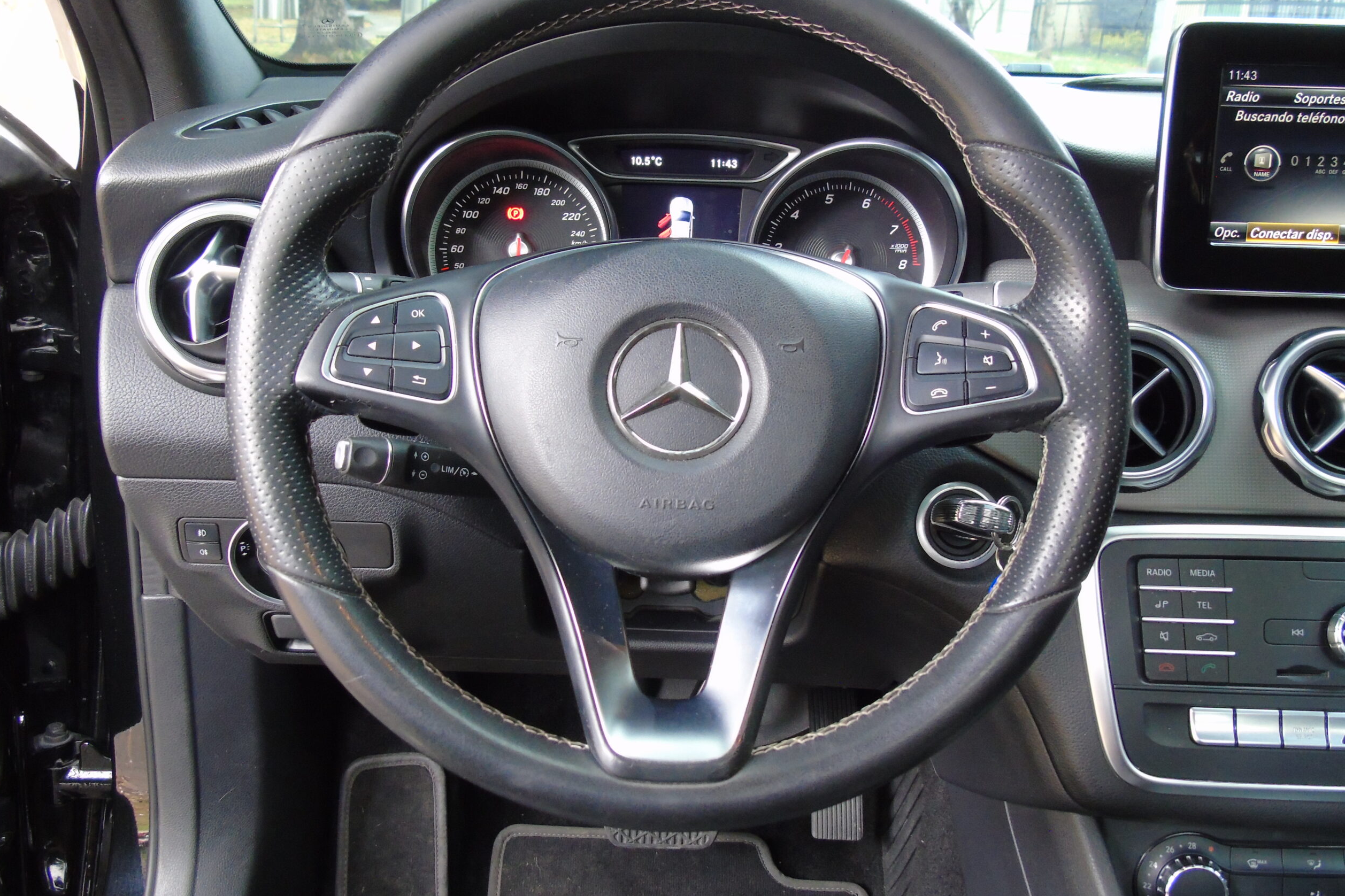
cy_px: 422
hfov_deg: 53.1
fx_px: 1345
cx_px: 661
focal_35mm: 36
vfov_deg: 36.9
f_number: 3.8
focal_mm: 6.1
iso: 400
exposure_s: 1/25
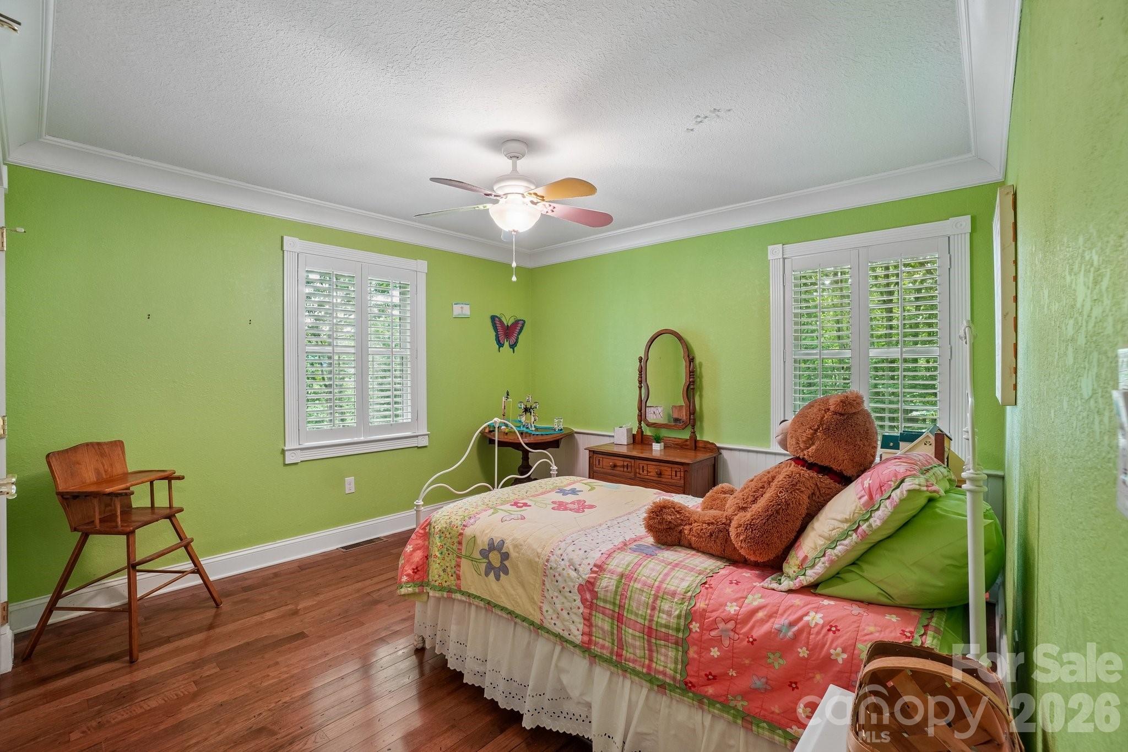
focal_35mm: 15
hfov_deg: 100.4
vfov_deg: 77.3
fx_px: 470
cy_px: 376
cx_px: 564
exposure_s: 1/6
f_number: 8
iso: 400
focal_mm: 10
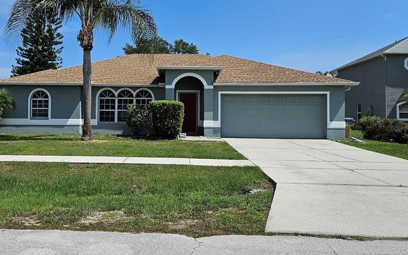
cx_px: 171
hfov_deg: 57.9
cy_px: 108
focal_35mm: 33
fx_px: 367
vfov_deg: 38.2
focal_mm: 5.4
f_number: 1.8
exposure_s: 1/3291
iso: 25
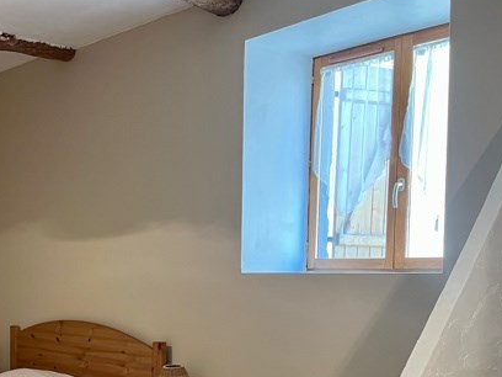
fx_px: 740
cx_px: 34
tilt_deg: -4.3
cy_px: 314
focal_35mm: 51
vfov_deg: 27.8
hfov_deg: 35.0
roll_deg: +0.1
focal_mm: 5.1
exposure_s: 1/50
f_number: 1.6
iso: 125
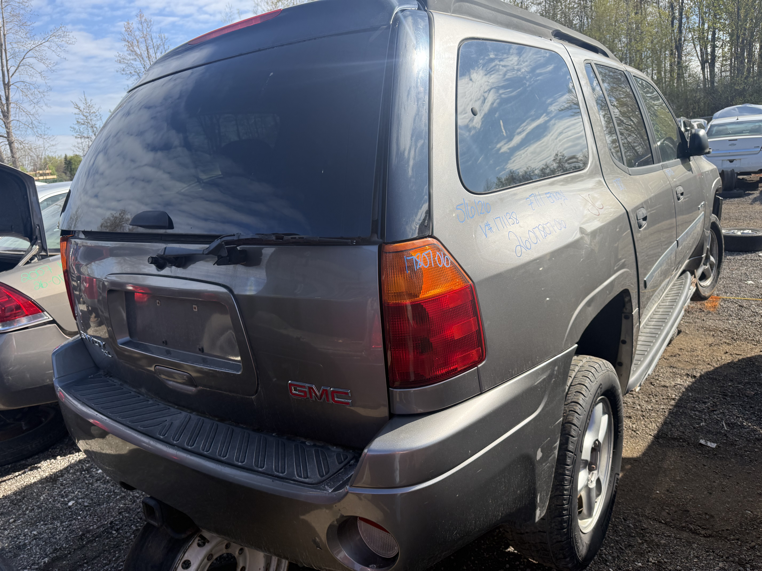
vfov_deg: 56.8
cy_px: 286
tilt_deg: -12.8
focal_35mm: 24
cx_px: 381
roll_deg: +6.6
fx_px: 528
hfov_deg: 71.6
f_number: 1.78
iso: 100
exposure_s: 1/2907
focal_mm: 6.76
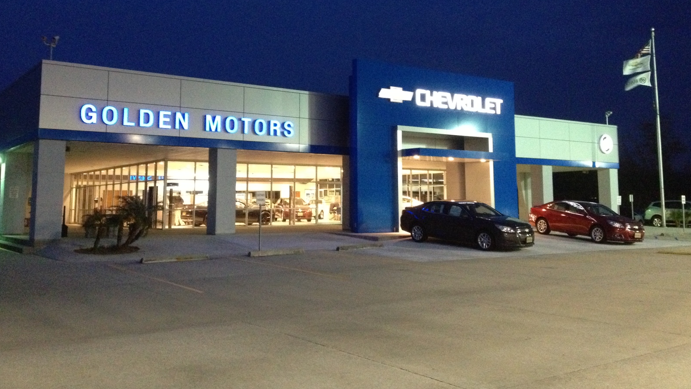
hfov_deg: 51.6
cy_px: 130
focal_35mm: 39
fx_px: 715
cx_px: 344
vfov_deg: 30.2
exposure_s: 1/15
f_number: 2.4
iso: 640
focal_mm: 4.28
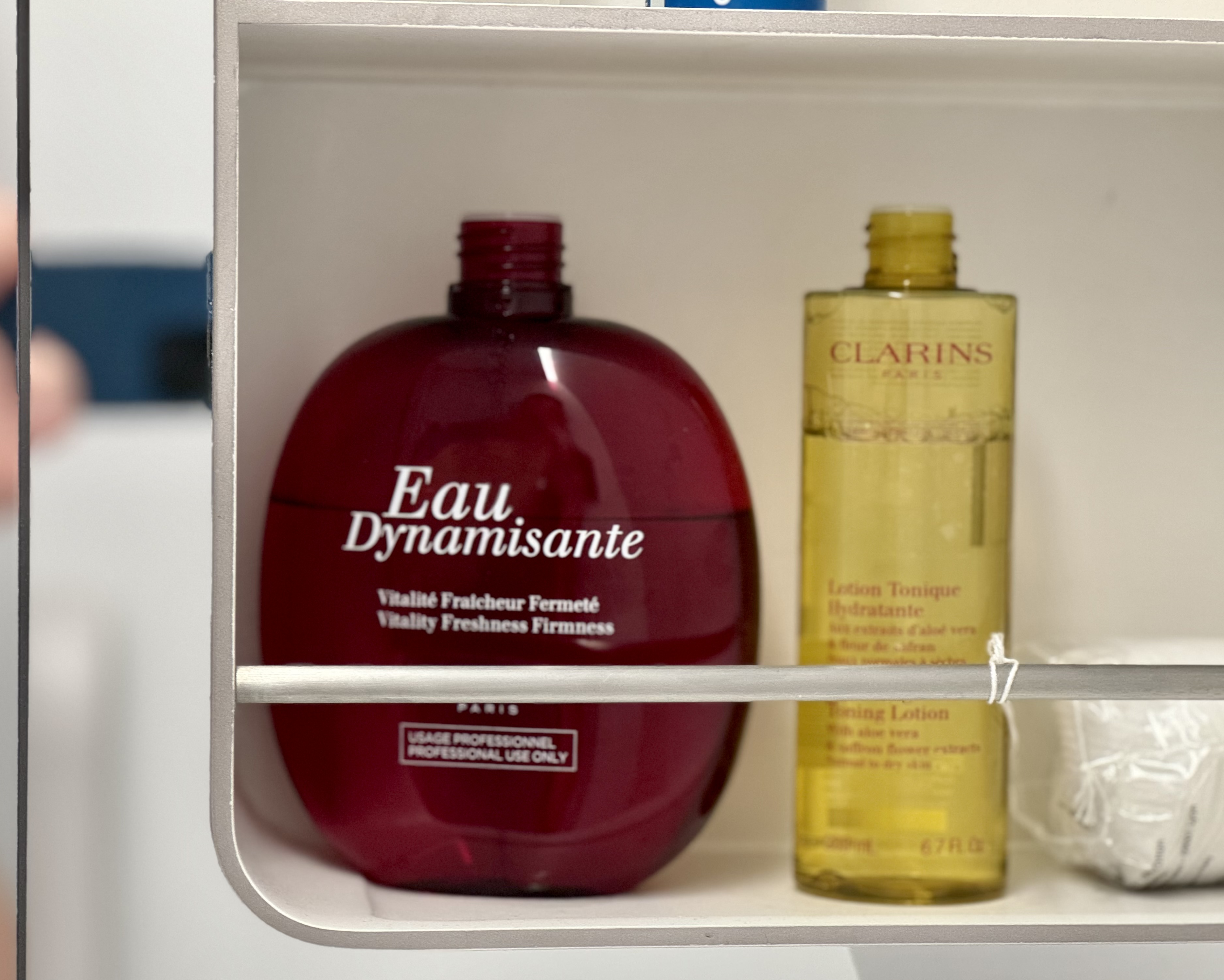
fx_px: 2934
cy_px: 490
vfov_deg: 18.9
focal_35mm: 81
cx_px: 575
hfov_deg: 23.6
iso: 320
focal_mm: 9
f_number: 2.8
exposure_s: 1/56
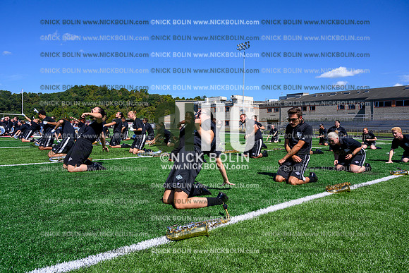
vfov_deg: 53.2
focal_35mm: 24
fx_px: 273
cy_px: 136
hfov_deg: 73.7
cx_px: 204
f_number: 8
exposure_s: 1/640
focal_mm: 24
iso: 160
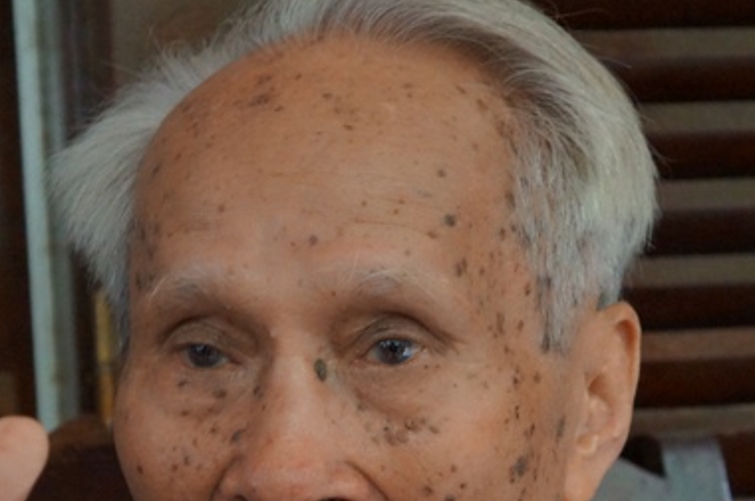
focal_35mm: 101
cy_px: 451
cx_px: 288
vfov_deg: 13.4
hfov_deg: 20.2
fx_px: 2115
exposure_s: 1/30
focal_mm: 34
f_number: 4.5
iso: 3200
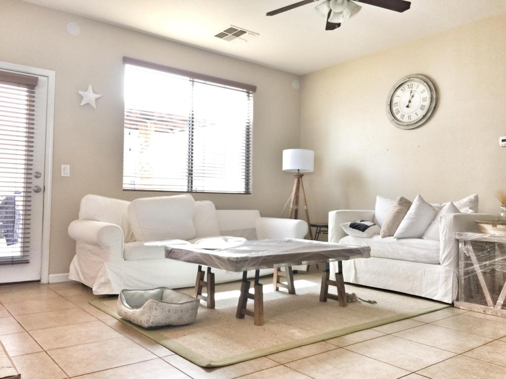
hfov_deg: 61.7
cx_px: 253
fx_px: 424
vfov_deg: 48.2
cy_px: 190
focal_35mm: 29
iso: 64
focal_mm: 4.15
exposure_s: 1/15
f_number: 2.2
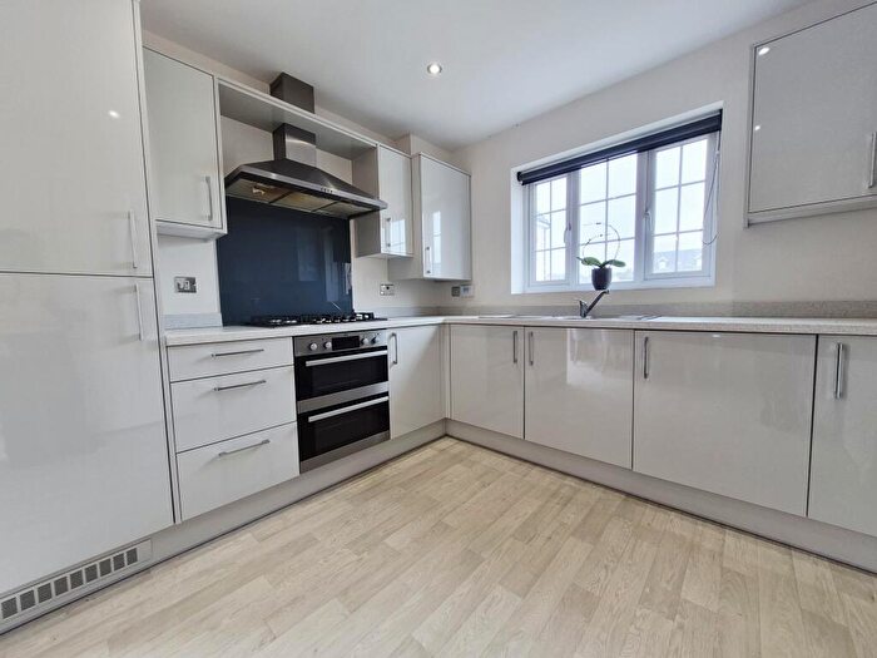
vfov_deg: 89.9
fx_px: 329
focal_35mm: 13
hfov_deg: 106.2
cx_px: 438
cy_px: 329
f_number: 2.2
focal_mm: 1.74
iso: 50
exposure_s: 1/100
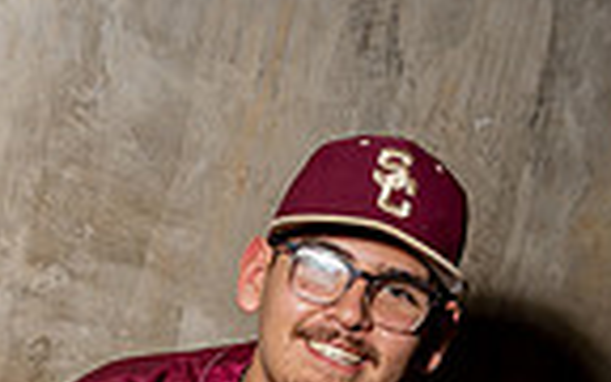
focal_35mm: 162
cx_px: 187
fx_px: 2698
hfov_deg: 12.9
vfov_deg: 7.6
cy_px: 913
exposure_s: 1/250
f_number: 8
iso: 250
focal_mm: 51
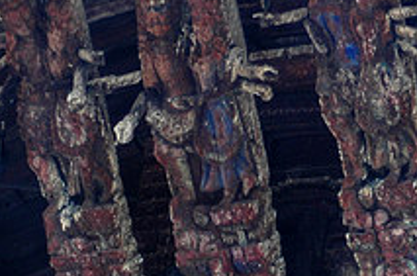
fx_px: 5131
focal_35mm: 444
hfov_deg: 4.6
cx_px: 574
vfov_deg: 3.1
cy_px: 111
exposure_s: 1/400
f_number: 4.2
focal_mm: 90
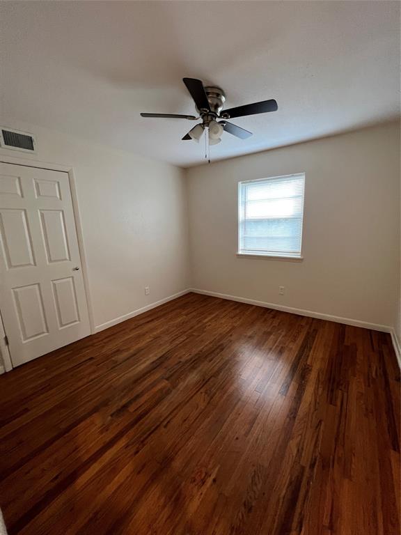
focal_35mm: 13
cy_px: 268
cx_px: 200
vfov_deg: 106.2
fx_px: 201
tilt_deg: -11.0
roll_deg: +2.6
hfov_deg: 89.9
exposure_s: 1/41
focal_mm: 1.57
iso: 250
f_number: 1.8
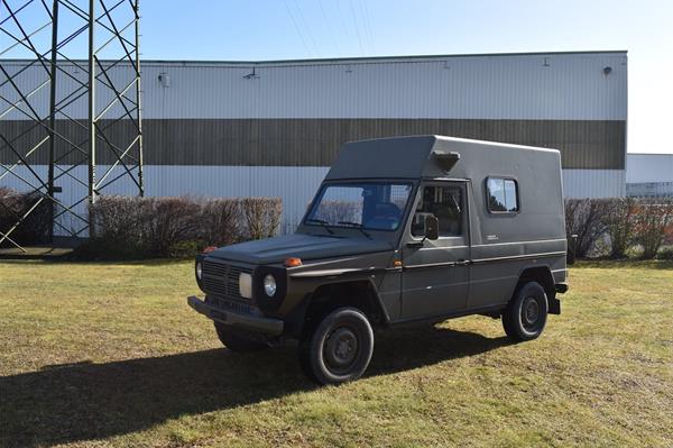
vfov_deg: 41.0
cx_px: 358
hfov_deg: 58.7
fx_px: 598
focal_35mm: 32
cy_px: 220
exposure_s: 1/200
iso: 100
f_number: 8
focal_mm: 20
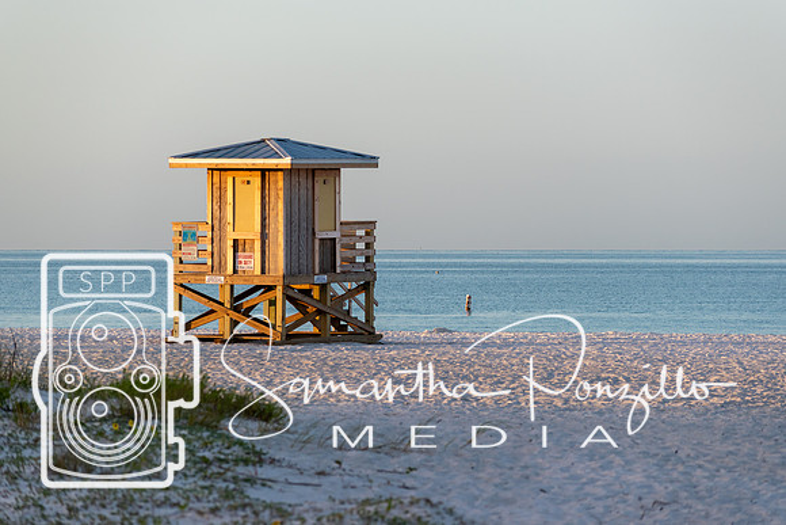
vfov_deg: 6.6
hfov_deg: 9.9
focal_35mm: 207
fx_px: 4518
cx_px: 393
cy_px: 262
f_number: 5.6
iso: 200
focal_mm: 135
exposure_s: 1/500
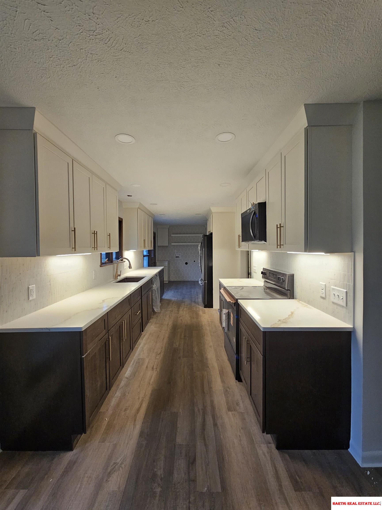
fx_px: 191
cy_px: 255
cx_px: 191
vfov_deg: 106.2
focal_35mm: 13
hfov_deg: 89.9
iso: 160
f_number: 2.2
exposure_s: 1/60
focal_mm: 2.2
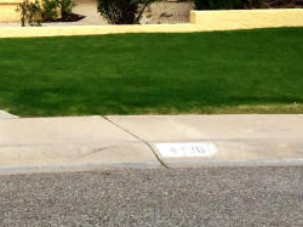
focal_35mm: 119
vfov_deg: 11.9
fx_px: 1041
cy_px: -101
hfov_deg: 15.8
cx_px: -82
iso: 32
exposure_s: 1/1099
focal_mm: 4.15
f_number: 2.2
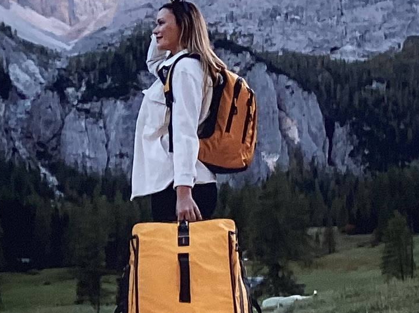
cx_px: 229
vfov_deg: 10.4
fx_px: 1718
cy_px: 17
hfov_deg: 13.9
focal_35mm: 142
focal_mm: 3.3
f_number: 2.4
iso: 100
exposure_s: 1/50
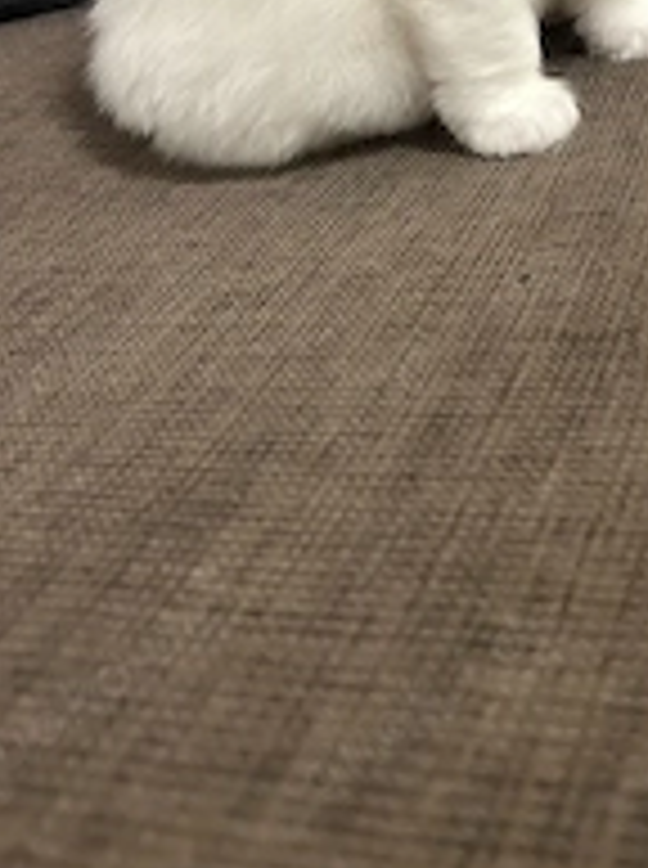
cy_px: 45
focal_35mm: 54
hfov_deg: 26.4
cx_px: 526
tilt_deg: -17.5
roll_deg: +9.2
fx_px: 1352
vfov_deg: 33.2
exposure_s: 1/60
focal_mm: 5.7
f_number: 1.5
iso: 400
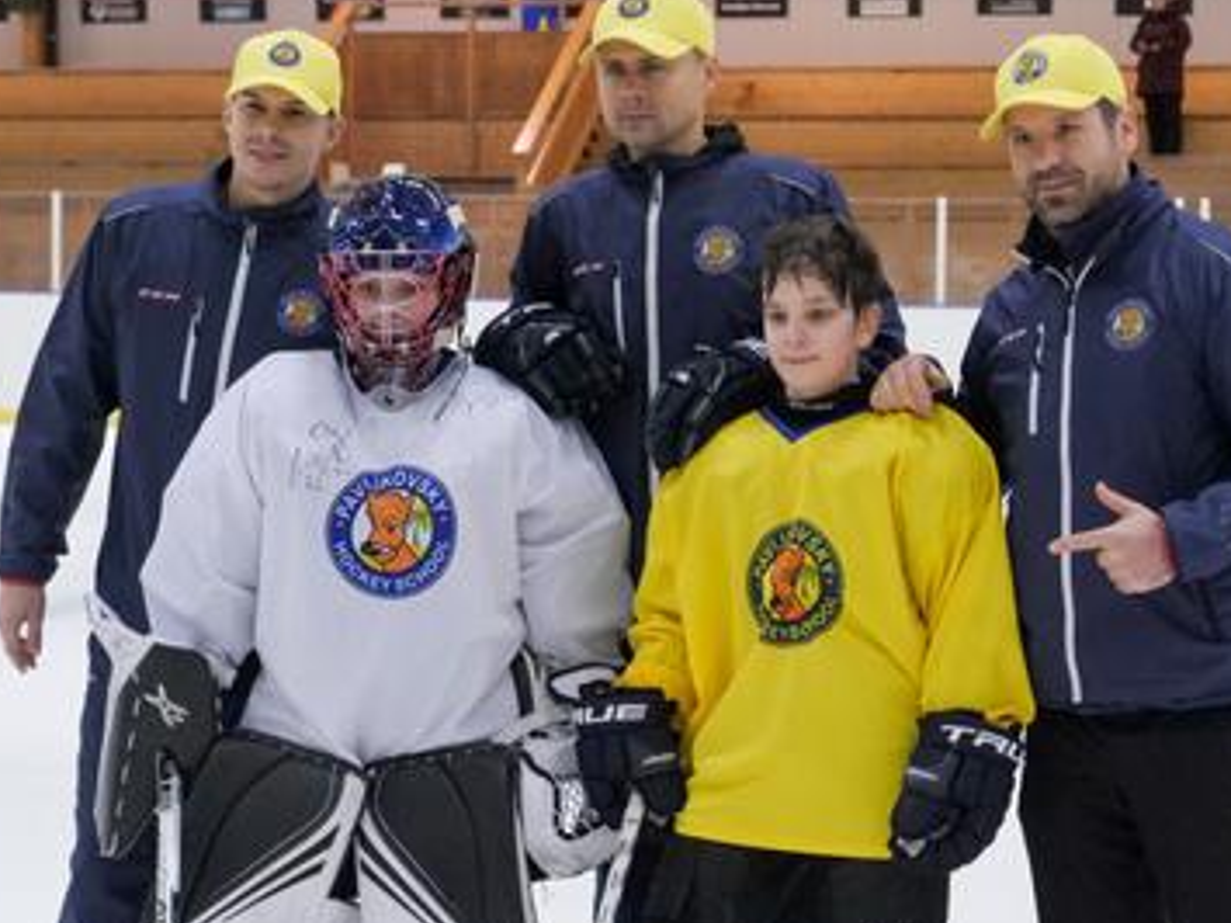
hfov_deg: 19.5
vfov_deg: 14.6
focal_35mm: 101
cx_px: 666
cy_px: 586
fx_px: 3591
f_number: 3.6
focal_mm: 28
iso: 1600
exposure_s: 1/200
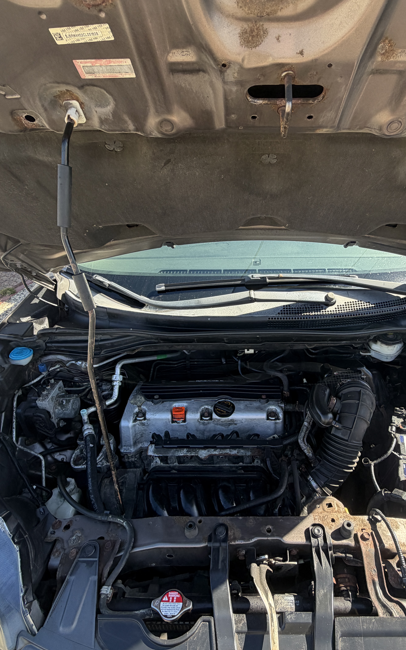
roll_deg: +1.7
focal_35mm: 20
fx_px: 354
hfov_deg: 59.2
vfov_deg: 85.1
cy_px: 323
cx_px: 243
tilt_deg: -26.7
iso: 64
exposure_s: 1/193
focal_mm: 2.22
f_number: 2.2
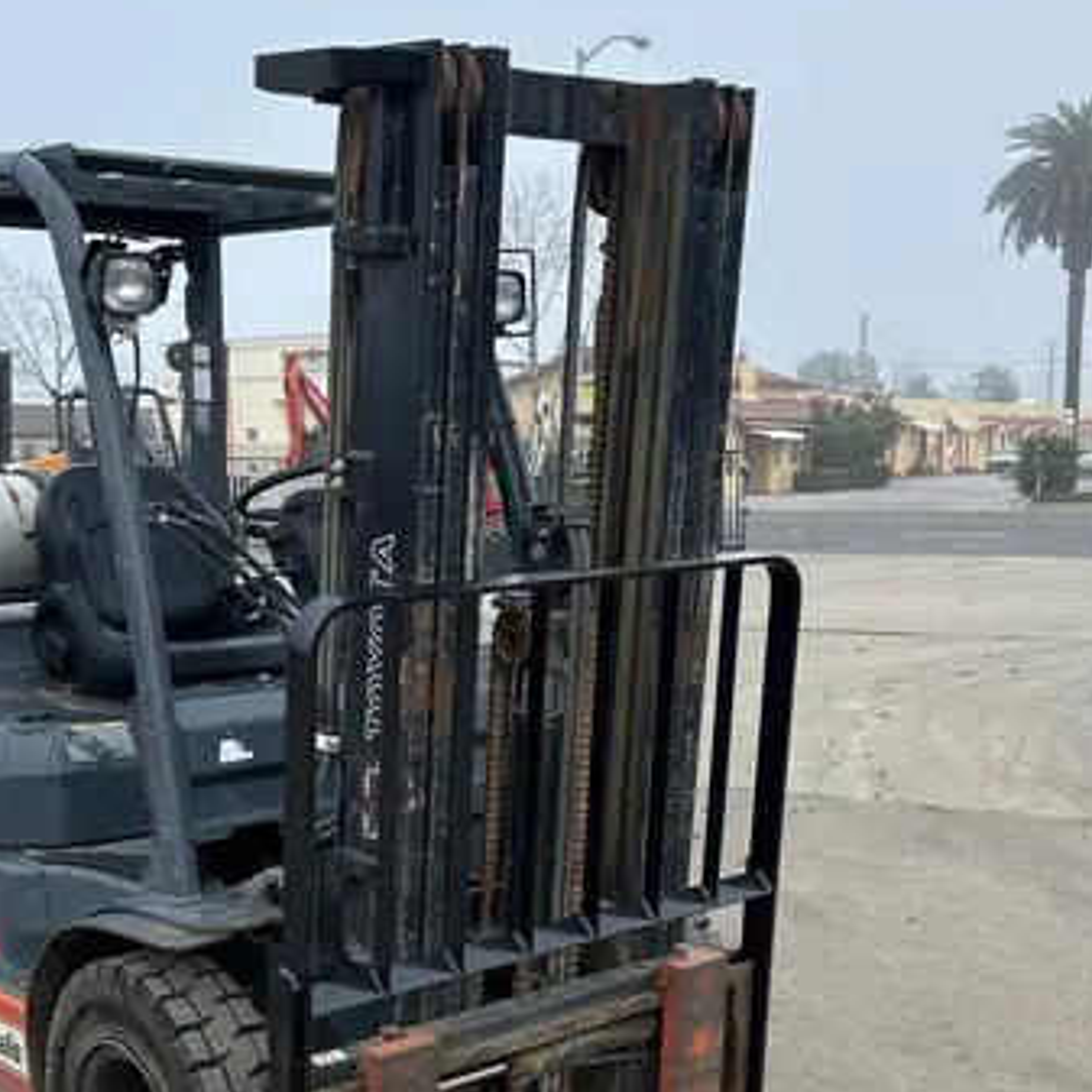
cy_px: 731
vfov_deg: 33.7
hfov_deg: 33.9
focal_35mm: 50
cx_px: 444
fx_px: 1785
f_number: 1.5
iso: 50
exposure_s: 1/887
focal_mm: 5.7
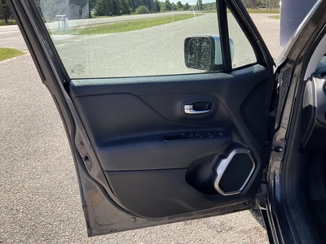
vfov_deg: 48.2
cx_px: 163
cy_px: 122
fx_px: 273
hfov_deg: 61.7
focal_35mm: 29
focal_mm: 3
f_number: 1.8
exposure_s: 1/580
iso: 25
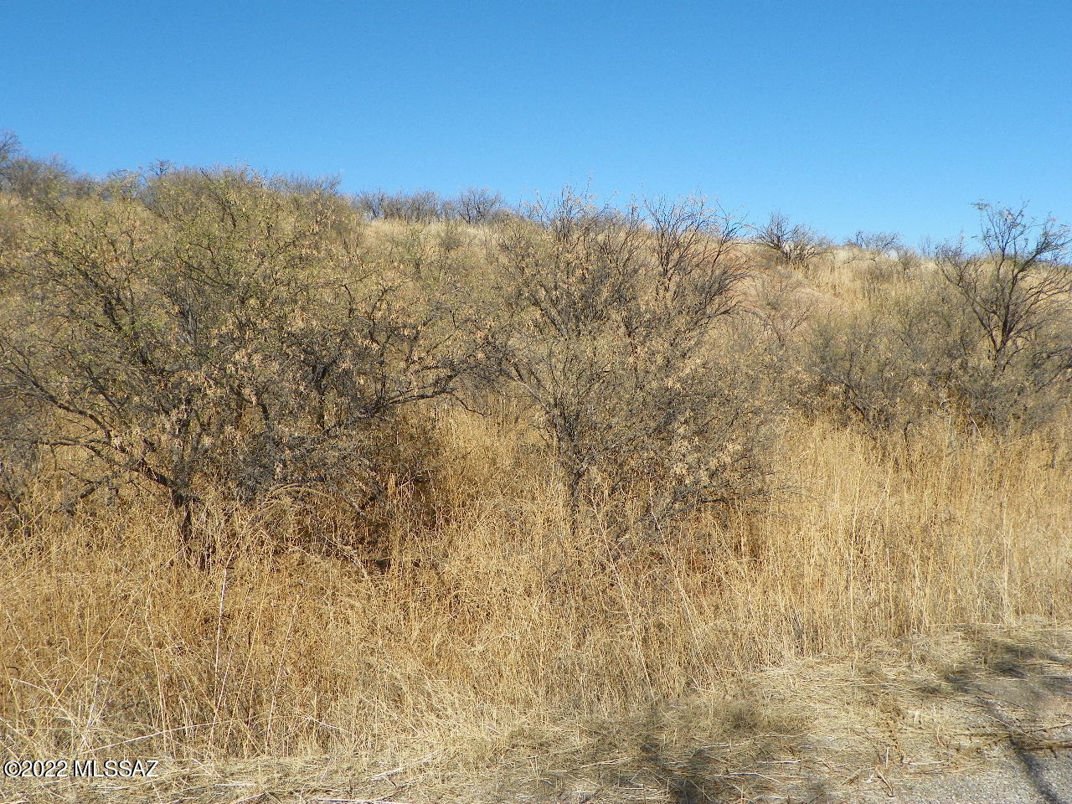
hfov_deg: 55.4
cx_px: 536
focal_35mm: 33
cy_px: 402
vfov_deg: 42.9
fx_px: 1022
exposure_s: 1/400
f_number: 5
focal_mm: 5.9
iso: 64
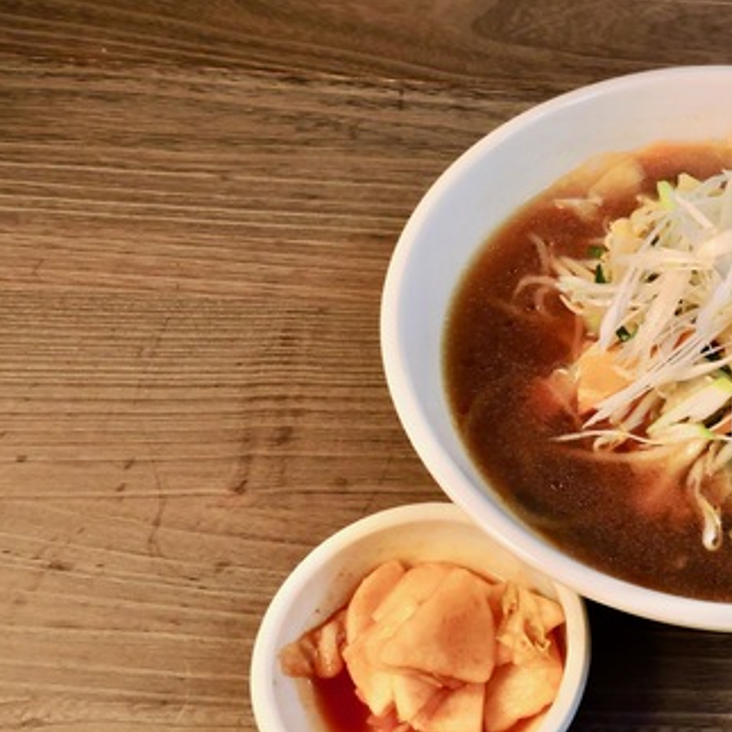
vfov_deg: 36.7
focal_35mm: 46
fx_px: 1101
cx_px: 659
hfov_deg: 34.7
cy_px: 426
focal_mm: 5
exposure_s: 1/30
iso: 320
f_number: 3.5
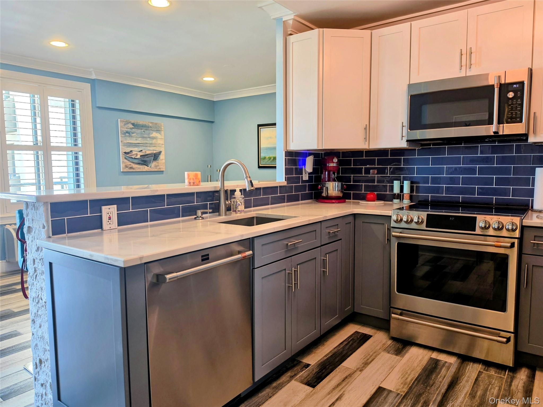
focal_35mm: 23
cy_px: 204
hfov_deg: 73.9
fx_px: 361
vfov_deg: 58.9
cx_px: 272
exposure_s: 1/120
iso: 64
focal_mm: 6.5
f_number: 1.4
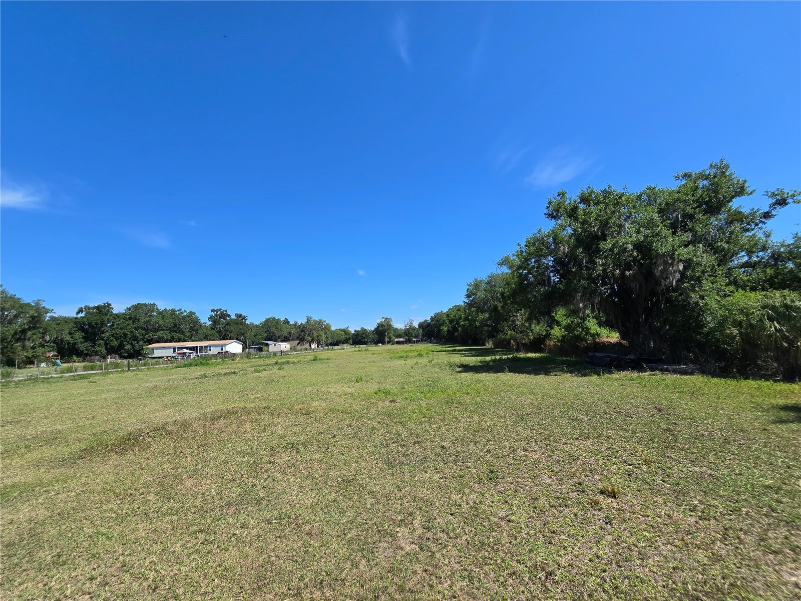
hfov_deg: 106.2
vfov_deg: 89.9
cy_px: 300
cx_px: 400
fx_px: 301
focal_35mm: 13
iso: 50
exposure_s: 1/2346
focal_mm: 2.2
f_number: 2.2
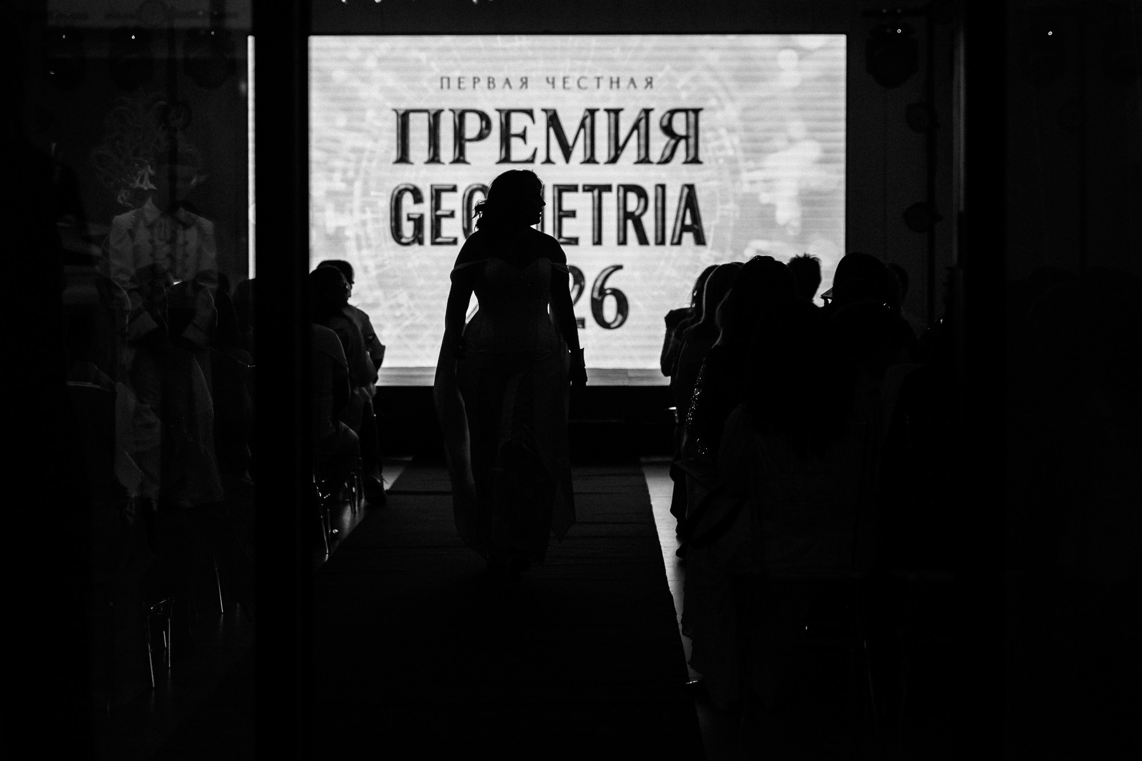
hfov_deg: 26.0
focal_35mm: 78
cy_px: 380
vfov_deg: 17.5
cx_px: 571
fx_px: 2471
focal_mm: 76
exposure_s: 1/400
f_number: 3.2
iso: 400
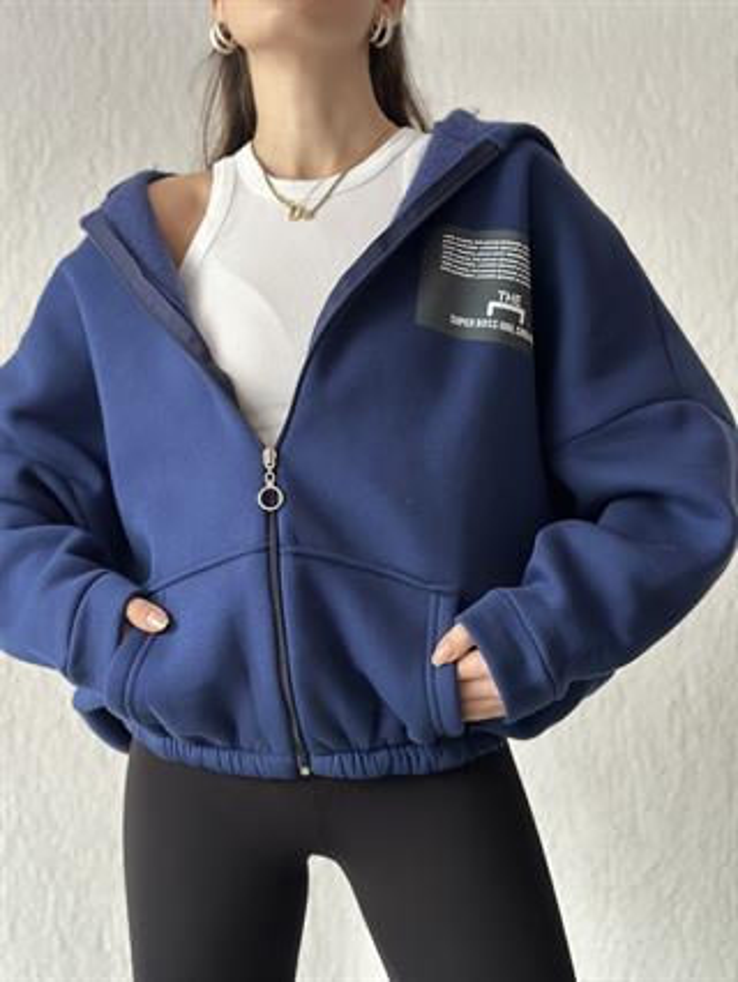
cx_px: 369
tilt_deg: +4.4
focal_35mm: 48
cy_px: 491
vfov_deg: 39.6
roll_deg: +0.7
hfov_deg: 30.3
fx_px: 1363
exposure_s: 1/52
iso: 400
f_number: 1.78
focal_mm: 6.86
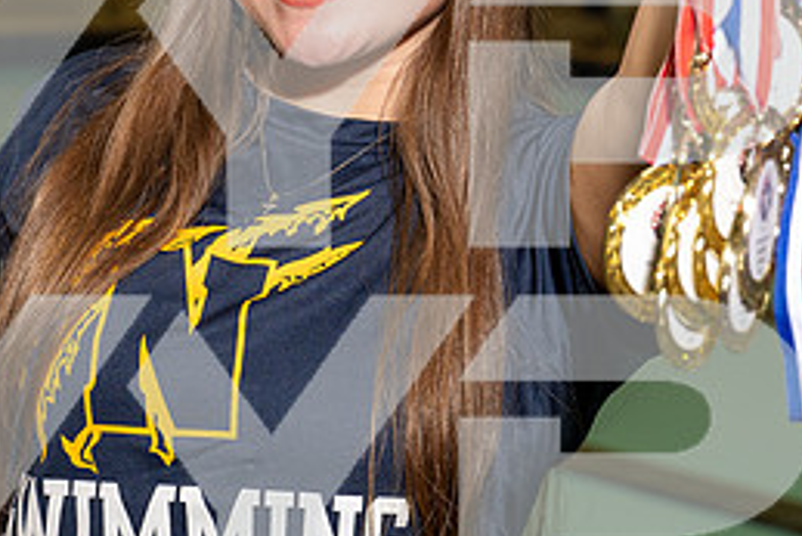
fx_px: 3499
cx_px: 409
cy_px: 85
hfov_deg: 13.1
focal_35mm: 157
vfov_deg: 8.7
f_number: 5.6
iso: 800
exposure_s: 1/250
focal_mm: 70
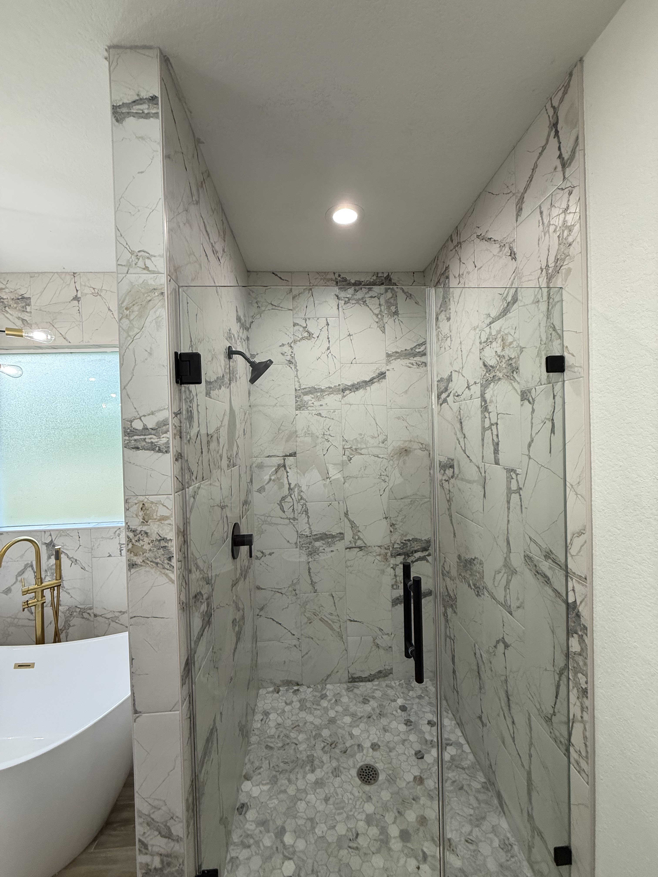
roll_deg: +0.7
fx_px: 355
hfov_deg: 85.7
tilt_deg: -0.5
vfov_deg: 102.1
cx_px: 329
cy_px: 438
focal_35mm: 14
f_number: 2.2
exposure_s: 1/120
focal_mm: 2.22
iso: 160
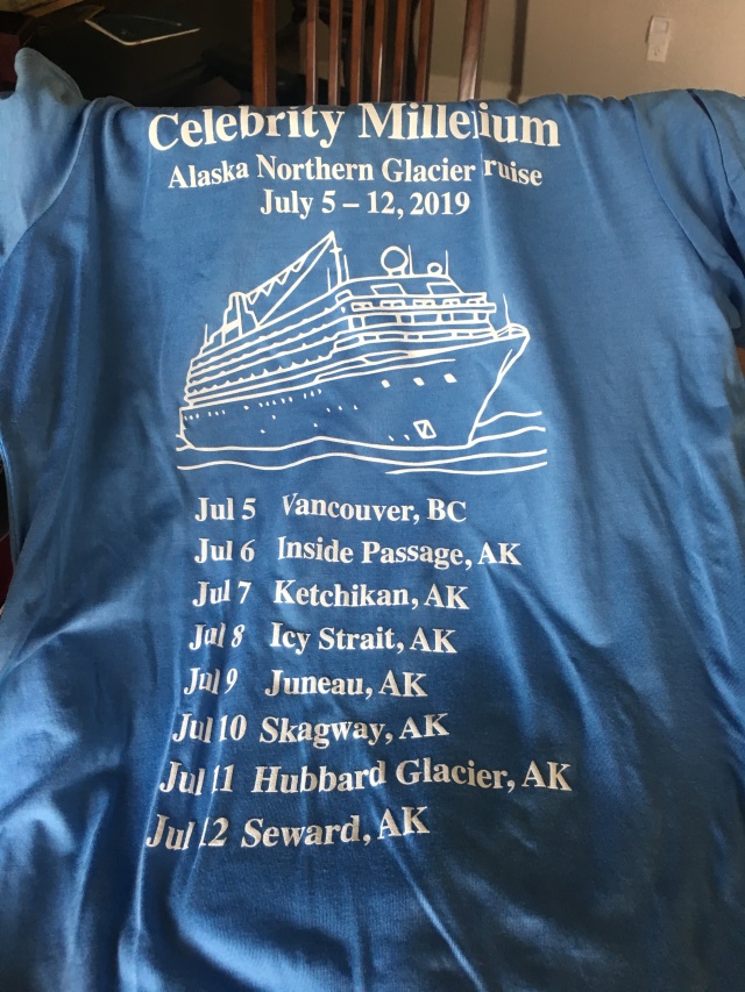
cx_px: 372
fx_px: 832
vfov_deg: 61.7
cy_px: 496
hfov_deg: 48.2
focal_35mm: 29
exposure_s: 1/30
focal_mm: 4.15
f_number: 2.2
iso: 80
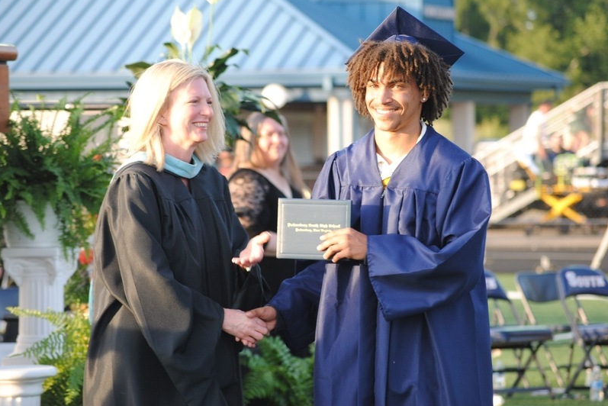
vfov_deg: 7.5
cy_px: 203
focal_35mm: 184
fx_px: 3109
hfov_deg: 11.2
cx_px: 304
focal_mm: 122
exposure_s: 1/125
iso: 250
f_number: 4.8
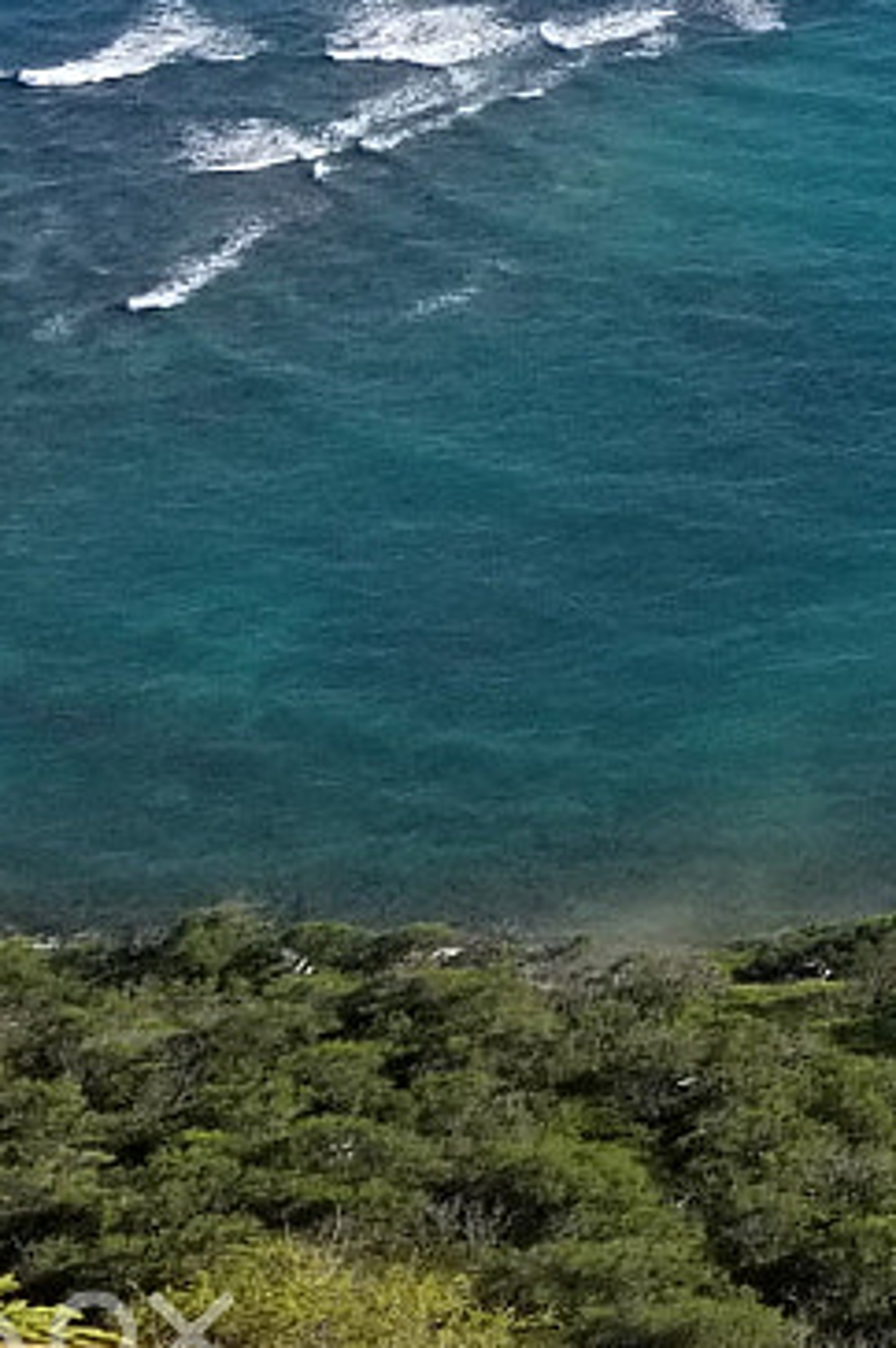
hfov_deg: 9.9
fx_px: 4451
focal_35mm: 119
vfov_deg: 16.4
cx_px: 2277
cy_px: -359
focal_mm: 4.25
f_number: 1.7
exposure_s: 1/2264
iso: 50
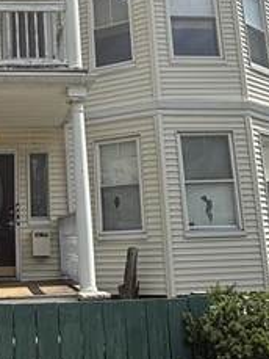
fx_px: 487
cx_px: 41
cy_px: 143
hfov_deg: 29.9
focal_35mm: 47
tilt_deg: +13.3
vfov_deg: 40.2
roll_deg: +2.8
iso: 50
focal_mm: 2.22
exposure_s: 1/1848
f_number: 2.2
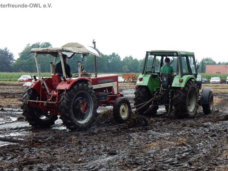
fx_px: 534
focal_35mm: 81
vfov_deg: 18.2
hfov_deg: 24.1
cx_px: 110
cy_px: 97
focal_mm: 12.6
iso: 160
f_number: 4.8
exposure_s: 1/250
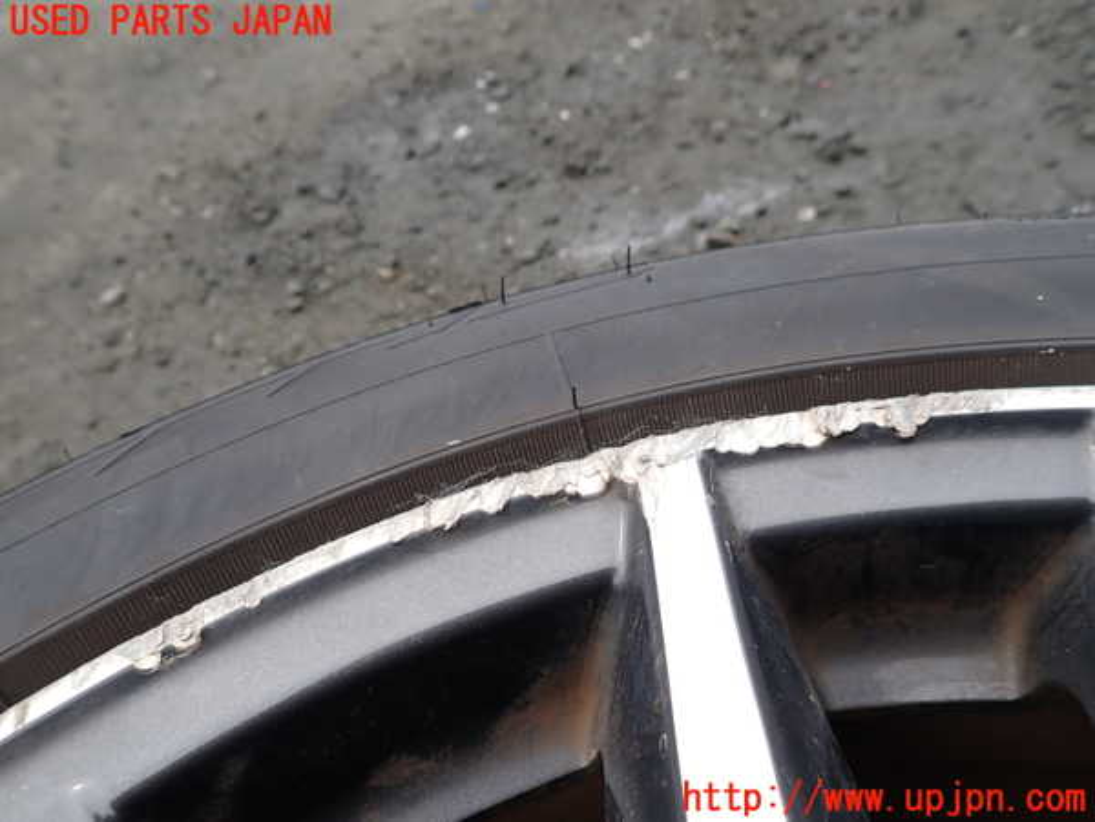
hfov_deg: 69.4
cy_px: 411
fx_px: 791
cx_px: 548
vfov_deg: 54.9
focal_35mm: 25
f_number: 2.8
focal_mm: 4.5
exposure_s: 1/500
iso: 100
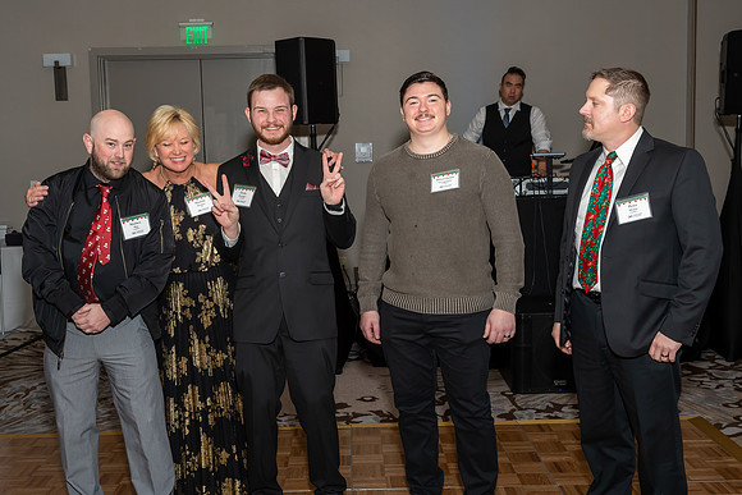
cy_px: 238
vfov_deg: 30.6
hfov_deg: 44.6
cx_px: 369
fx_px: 904
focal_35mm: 44
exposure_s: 1/250
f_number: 5.6
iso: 400
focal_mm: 26
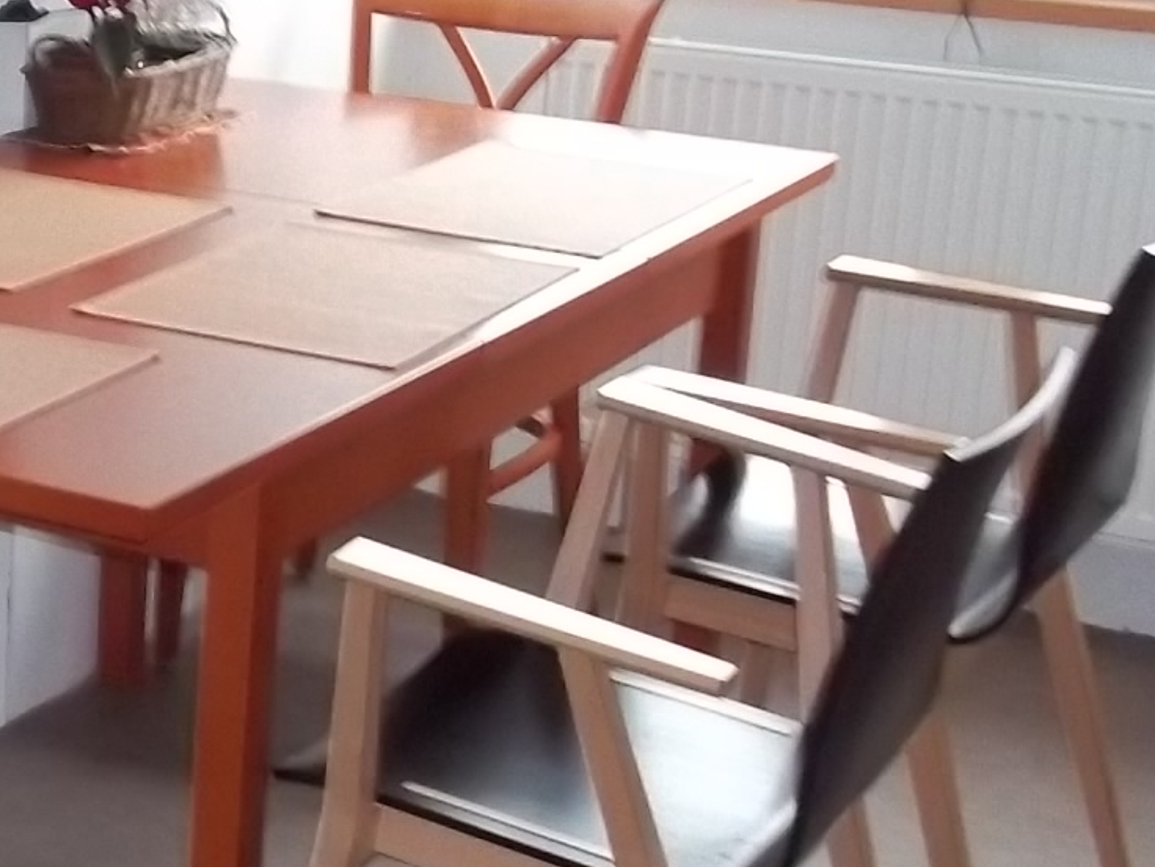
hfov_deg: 20.7
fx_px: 2970
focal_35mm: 89
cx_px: -188
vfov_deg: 16.6
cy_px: 437
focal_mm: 5.7
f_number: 2.9
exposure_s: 1/30
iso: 320
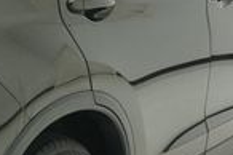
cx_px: -124
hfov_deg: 13.3
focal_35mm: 145
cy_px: 70
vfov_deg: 9.4
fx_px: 937
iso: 1000
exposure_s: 1/200
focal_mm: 22
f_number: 5.6
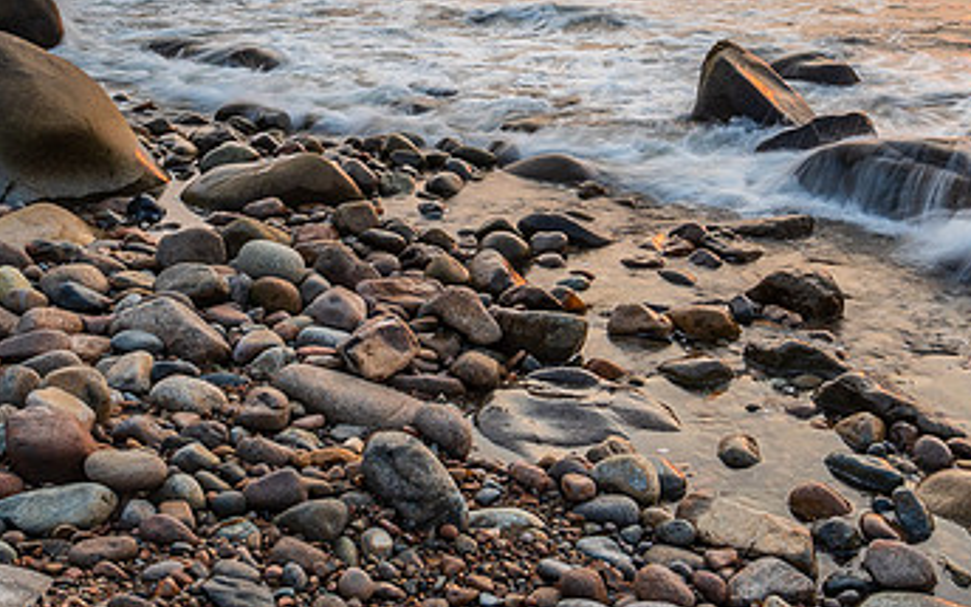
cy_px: 137
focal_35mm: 45
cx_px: 552
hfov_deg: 44.3
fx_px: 1191
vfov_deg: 28.1
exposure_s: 1/5
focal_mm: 12
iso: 64
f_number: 16
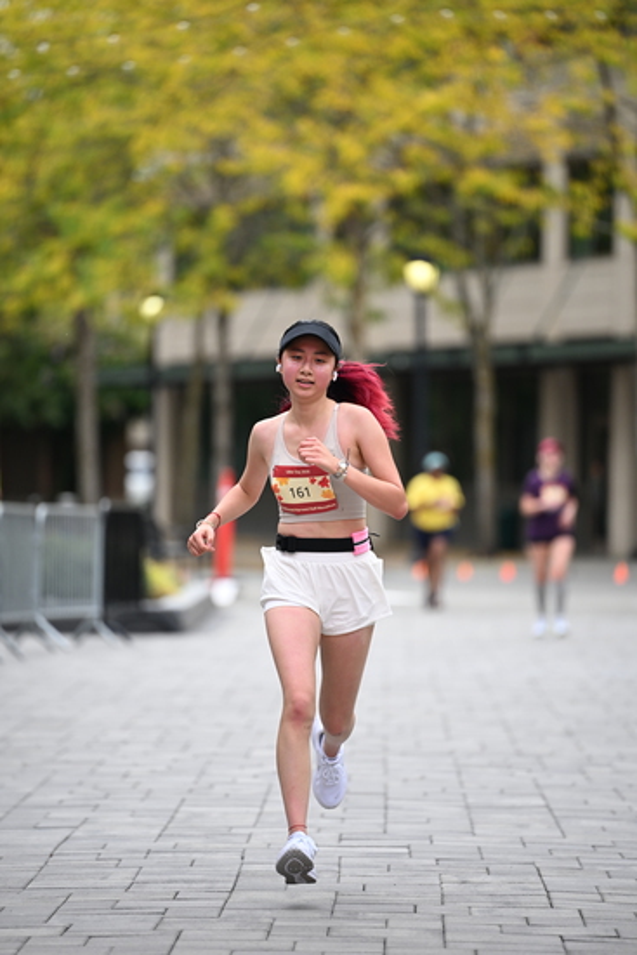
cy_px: 478
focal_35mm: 200
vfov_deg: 10.3
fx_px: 5305
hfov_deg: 6.9
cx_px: 318
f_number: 2.8
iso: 640
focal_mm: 200
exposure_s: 1/2500
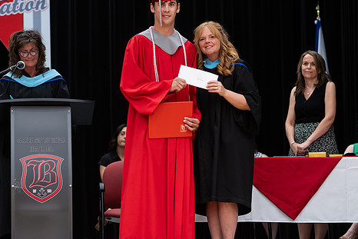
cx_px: 161
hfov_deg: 15.2
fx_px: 1343
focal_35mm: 135
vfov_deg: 10.2
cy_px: 147
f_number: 2.8
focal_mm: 85
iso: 1000
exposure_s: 1/200
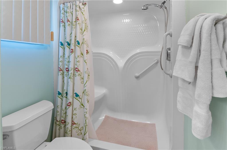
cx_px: 114
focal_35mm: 16
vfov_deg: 71.9
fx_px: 104
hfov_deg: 95.1
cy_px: 75
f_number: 8
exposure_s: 1/1.67
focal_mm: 11
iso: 200
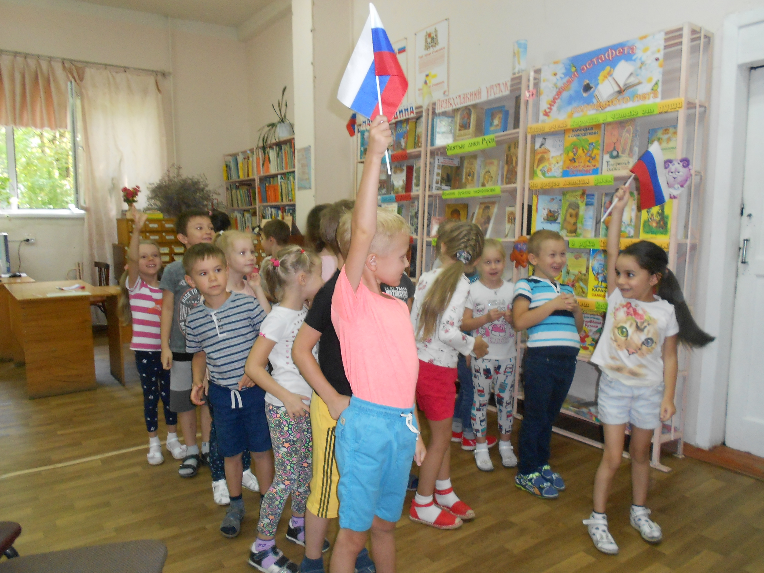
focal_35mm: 26
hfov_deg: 67.3
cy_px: 286
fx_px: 574
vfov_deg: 53.1
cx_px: 382
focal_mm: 4.6
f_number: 3.2
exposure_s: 1/25
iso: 250
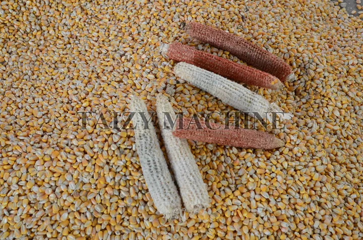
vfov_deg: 28.0
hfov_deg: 41.2
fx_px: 483
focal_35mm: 48
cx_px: 182
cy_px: 120
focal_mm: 32
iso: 800
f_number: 5.6
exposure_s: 1/160
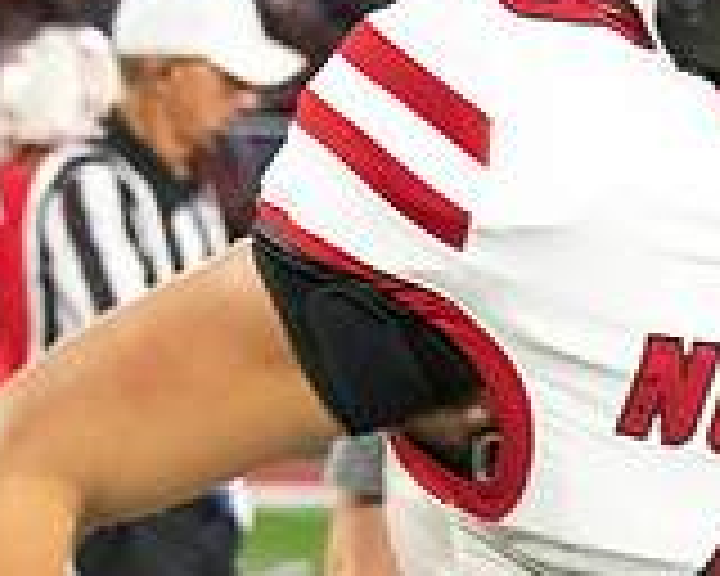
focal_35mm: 395
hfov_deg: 4.9
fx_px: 8417
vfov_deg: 3.9
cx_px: 742
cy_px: 587
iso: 10000
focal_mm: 116
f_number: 7.1
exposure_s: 1/250
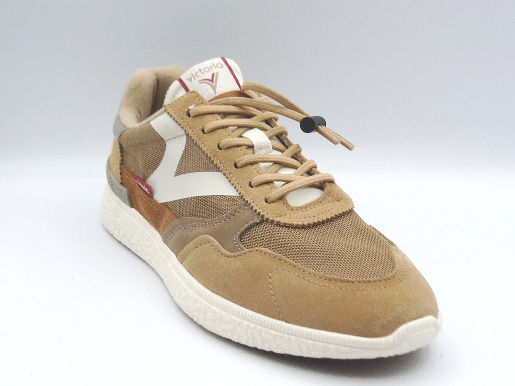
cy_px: 193
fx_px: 714
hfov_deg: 39.7
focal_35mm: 48
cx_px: 258
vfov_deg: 30.3
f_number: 5
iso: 100
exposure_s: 1/200
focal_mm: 4.8
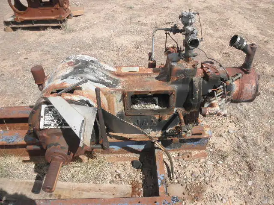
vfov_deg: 49.7
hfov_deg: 63.4
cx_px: 137
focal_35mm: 28
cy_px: 102
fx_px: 222
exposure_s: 1/125
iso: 64
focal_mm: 5
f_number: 8.5
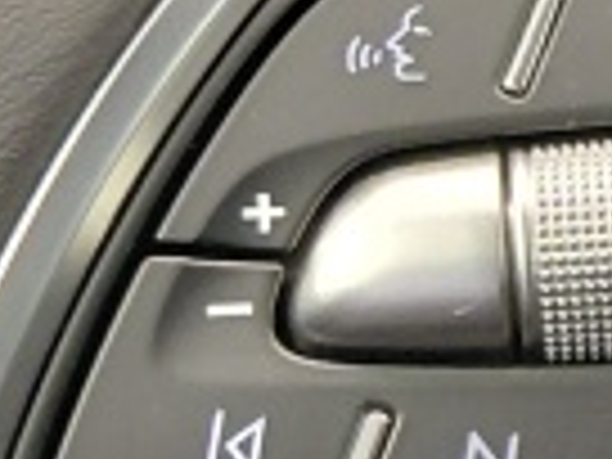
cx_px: 1512
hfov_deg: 9.3
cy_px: 196
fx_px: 3324
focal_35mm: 188
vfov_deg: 7.9
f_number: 1.8
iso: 320
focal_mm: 4.69
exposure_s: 1/33.4
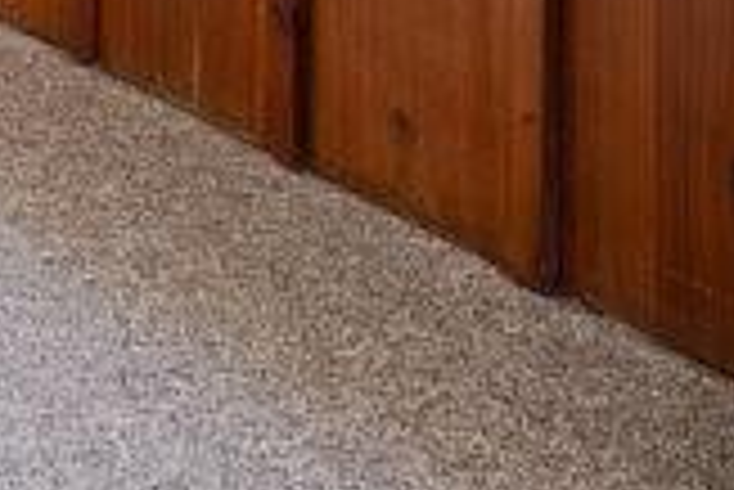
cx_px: -1468
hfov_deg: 11.5
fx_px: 2000
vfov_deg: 11.3
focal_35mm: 98
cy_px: -731
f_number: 8
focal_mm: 16
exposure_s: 1/10
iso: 640
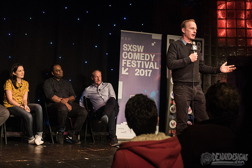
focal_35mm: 47
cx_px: 109
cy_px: 58
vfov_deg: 28.3
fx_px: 332
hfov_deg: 41.5
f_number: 3.2
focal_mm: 35
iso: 2000
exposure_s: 1/400
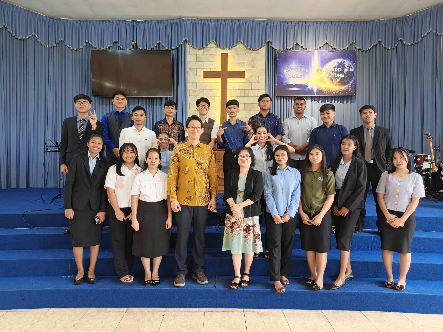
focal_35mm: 23
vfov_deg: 58.9
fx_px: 294
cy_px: 166
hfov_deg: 73.9
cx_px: 222
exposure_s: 1/50
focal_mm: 4.71
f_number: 1.79
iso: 353
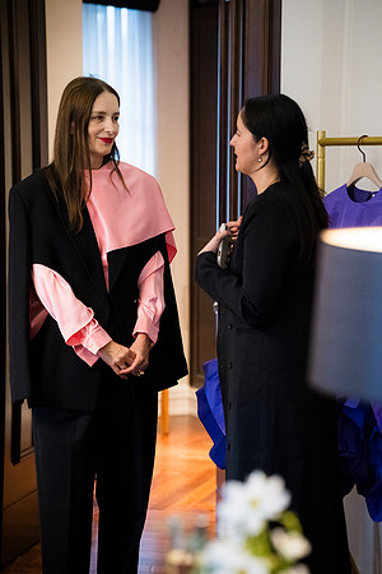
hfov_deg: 14.0
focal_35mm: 98
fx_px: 1560
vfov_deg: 20.8
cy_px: 287
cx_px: 191
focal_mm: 98
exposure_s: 1/160
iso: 4500
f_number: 3.2
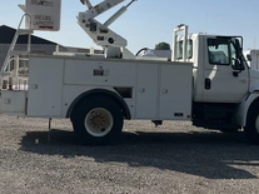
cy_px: 54
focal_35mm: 56
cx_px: 136
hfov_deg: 34.4
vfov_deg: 25.8
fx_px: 419
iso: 25
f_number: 1.8
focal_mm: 3
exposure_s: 1/3322
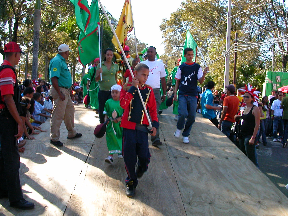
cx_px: 144
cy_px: 108
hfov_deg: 50.1
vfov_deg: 38.7
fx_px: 308
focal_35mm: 37
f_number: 4.5
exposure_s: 1/146
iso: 100
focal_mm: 5.6
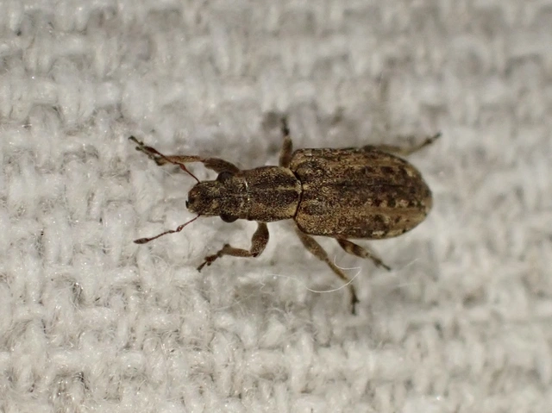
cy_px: 206
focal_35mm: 100
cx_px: 276
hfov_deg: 19.7
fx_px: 1593
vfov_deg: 14.8
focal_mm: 18
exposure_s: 1/250
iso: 500
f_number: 4.9
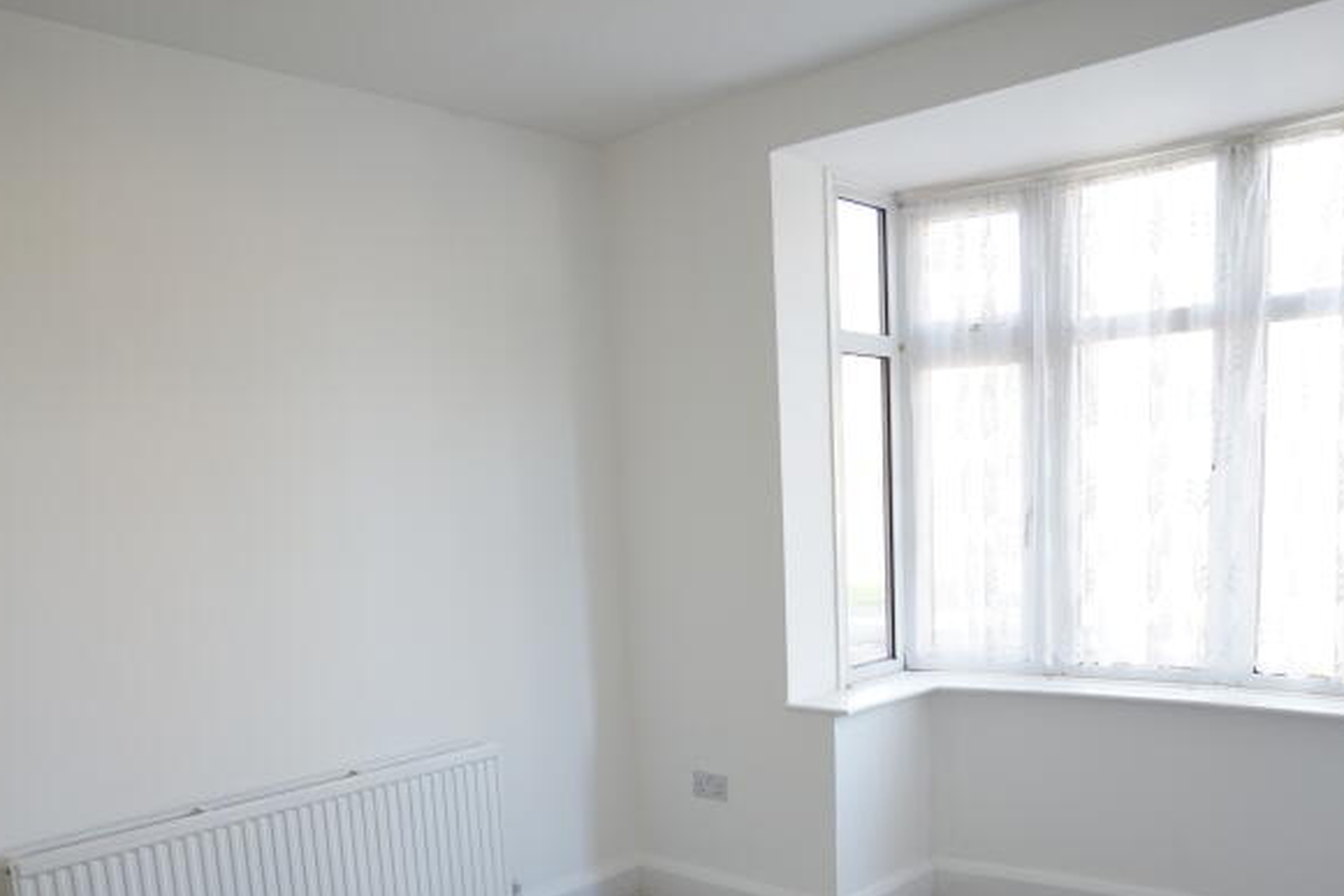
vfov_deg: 41.8
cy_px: 712
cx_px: 672
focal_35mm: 30
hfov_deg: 61.9
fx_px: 1120
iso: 250
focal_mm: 17
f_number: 2.8
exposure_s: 1/60
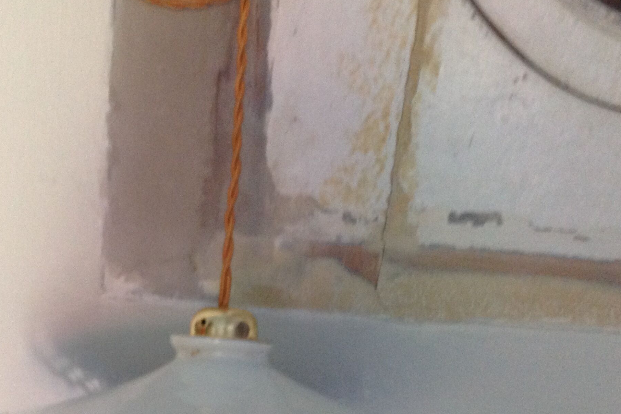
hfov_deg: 37.9
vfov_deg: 25.8
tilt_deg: -16.6
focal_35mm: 52
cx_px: 227
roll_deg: -3.9
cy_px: 285
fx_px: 897
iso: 320
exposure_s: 1/15
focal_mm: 4.28
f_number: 2.4
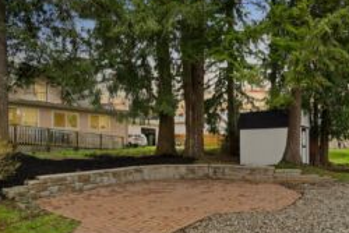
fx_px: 233
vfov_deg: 52.6
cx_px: 218
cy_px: 146
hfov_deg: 72.5
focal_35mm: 24
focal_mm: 10
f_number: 10
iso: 400
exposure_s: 1/30
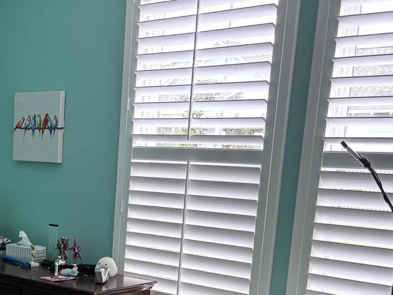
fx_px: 738
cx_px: -18
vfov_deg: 21.5
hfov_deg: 27.7
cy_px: 320
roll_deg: -1.4
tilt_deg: -13.2
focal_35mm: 65
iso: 100
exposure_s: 1/120
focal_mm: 5.96
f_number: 1.6
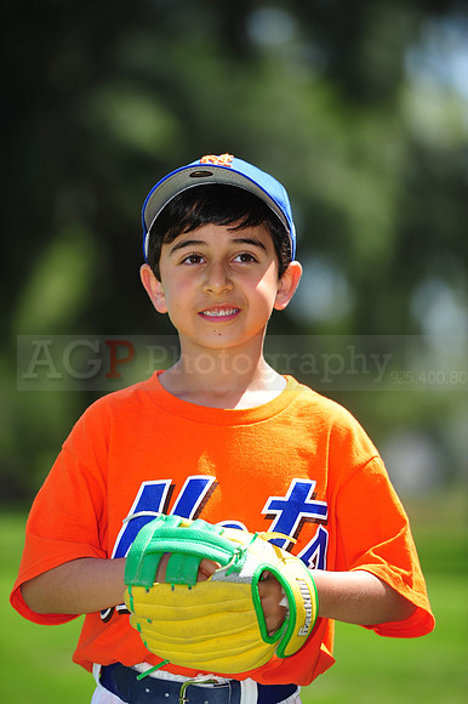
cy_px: 352
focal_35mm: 200
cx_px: 234
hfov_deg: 6.9
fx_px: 3904
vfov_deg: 10.3
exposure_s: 1/800
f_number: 4.5
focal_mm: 200
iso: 200
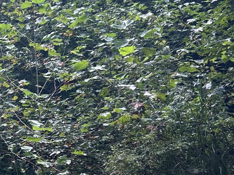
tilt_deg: +5.4
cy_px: 156
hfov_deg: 18.2
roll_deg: +0.6
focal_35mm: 99
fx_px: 669
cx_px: -88
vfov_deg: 14.8
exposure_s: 1/133
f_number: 1.5
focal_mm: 5.7
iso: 32
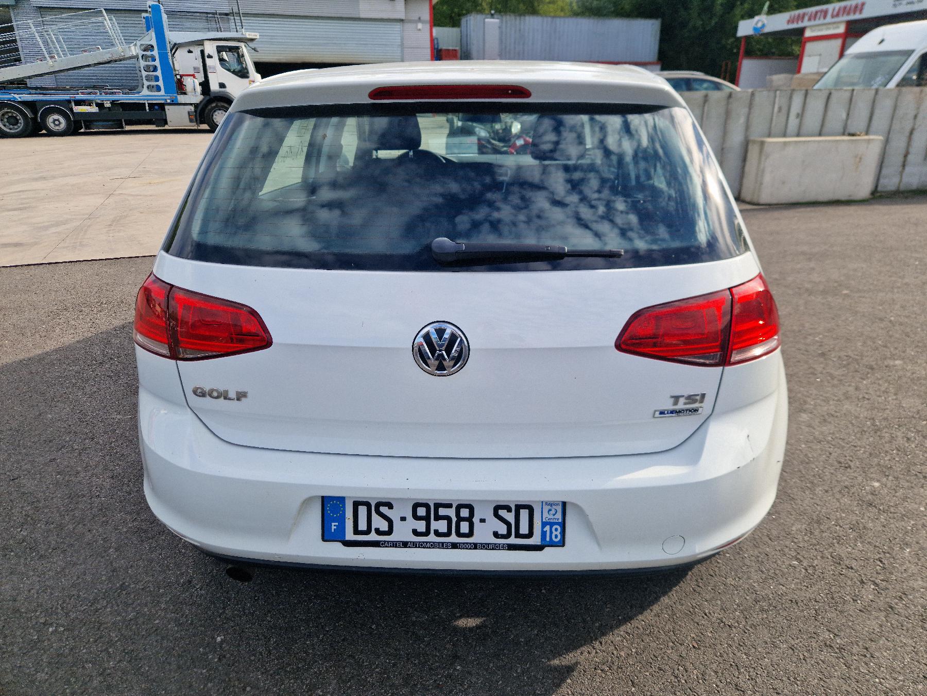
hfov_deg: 73.9
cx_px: 464
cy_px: 348
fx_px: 616
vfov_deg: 58.9
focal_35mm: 23
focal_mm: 5.4
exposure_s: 1/833
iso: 50
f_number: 1.8
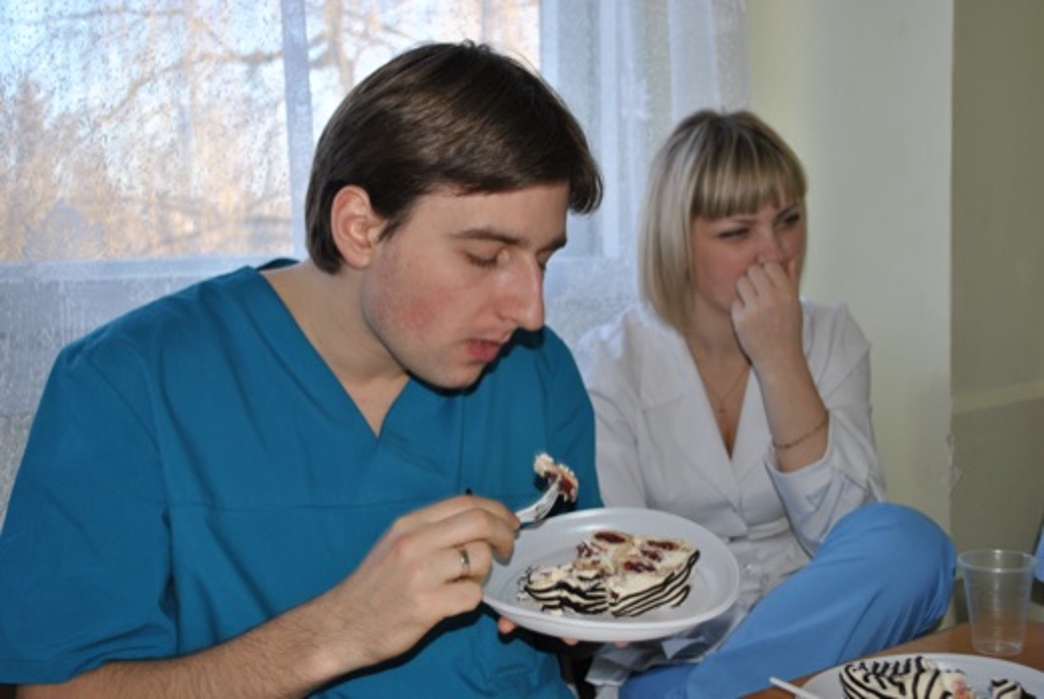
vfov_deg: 29.9
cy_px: 350
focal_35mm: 45
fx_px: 1306
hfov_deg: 43.6
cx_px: 522
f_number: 4.5
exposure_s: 1/60
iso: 100
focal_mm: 30
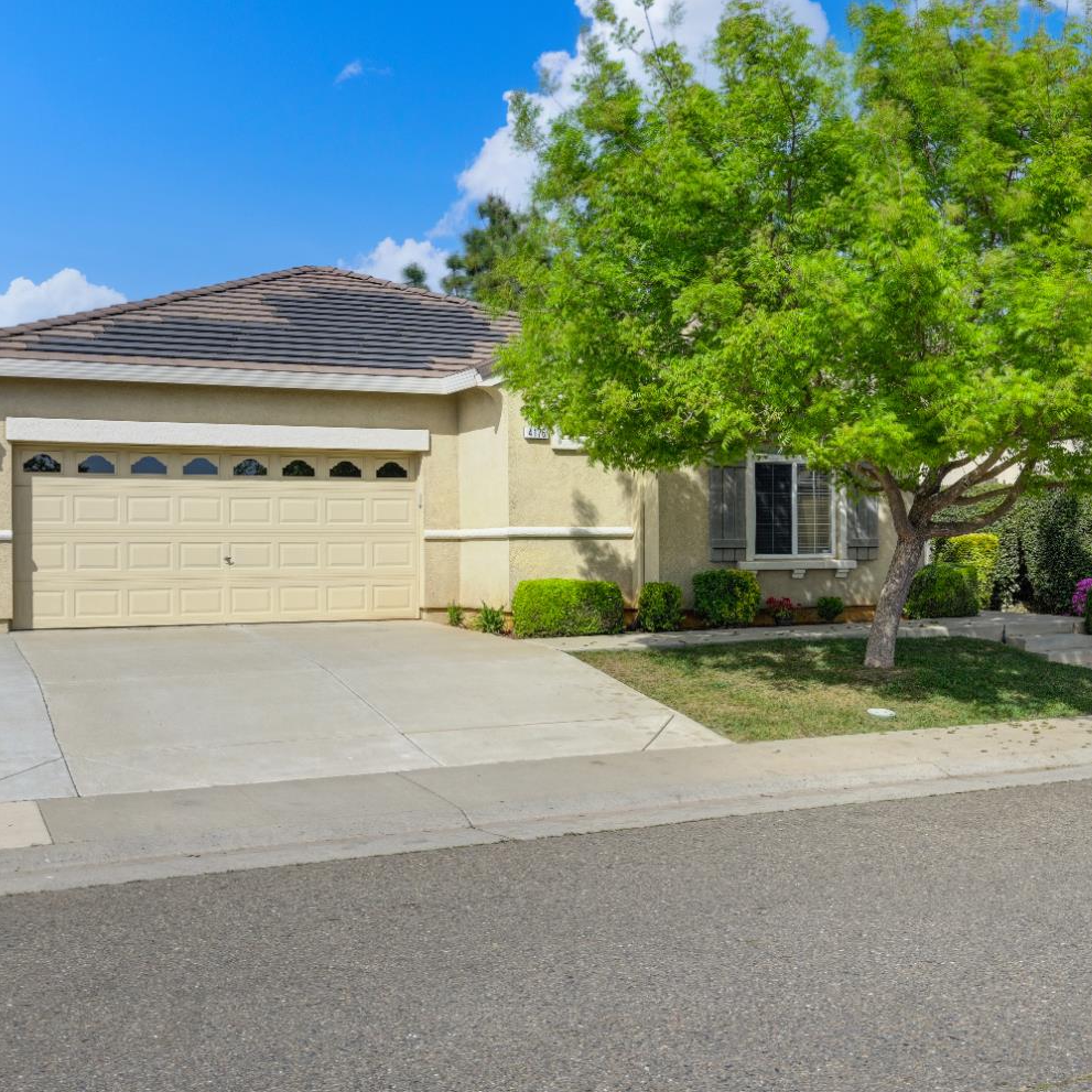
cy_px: 549
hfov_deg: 46.0
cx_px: 507
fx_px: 1285
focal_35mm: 36
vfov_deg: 46.0
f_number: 14
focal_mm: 28
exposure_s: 1/640
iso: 500
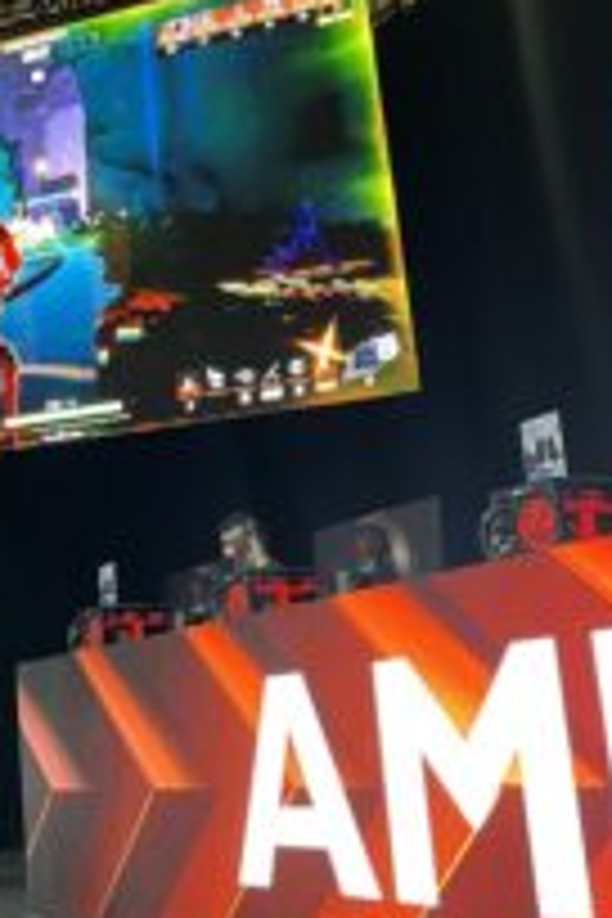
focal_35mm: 53
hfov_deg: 24.1
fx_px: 1351
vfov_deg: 37.5
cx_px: -40
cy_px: 414
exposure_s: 1/60
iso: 250
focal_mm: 5.1
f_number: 1.6
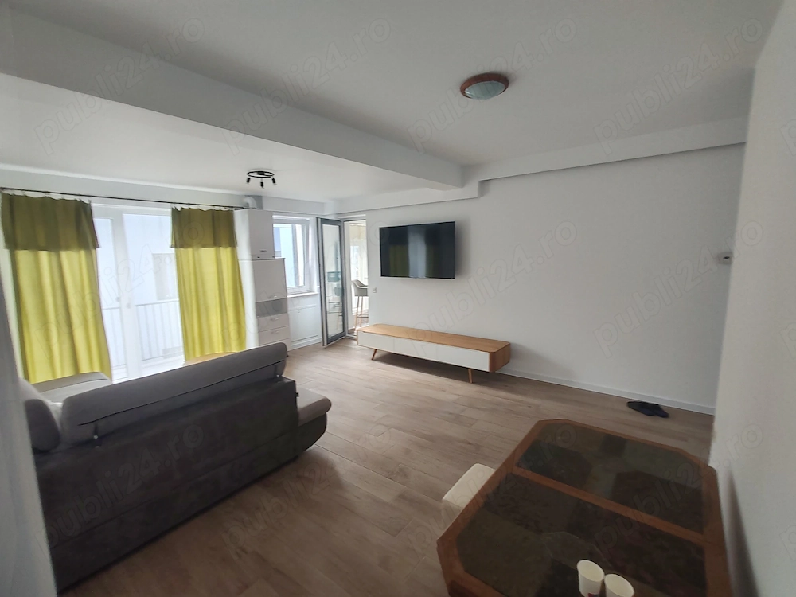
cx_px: 398
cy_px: 298
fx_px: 368
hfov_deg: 94.5
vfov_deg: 78.1
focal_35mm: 16
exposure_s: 1/33
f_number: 2.2
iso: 80
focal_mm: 1.96
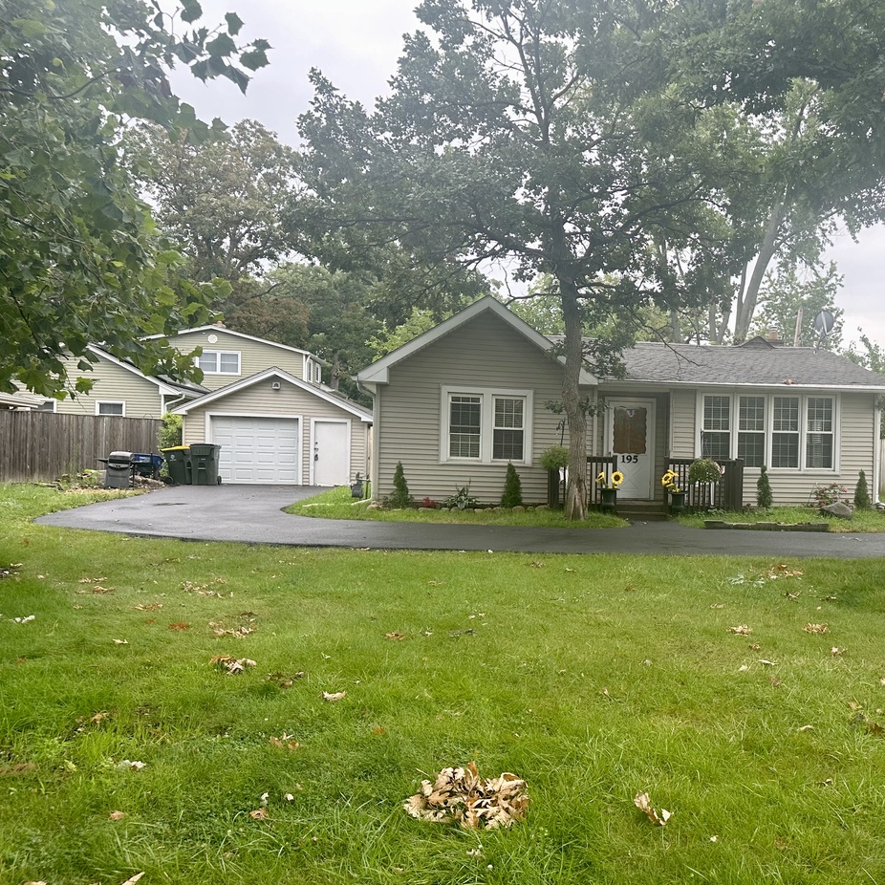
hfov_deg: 48.0
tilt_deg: -1.4
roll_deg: -1.1
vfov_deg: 49.7
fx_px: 955
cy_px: 487
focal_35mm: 33
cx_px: 656
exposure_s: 1/718
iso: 80
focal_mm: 6.86
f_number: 1.78
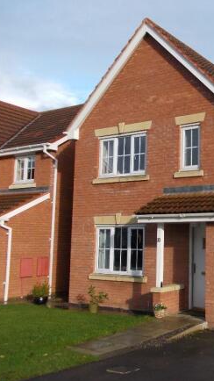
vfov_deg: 49.4
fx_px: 414
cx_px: 228
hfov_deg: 26.9
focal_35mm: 41
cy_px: 191
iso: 80
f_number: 2.7
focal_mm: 4
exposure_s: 1/400
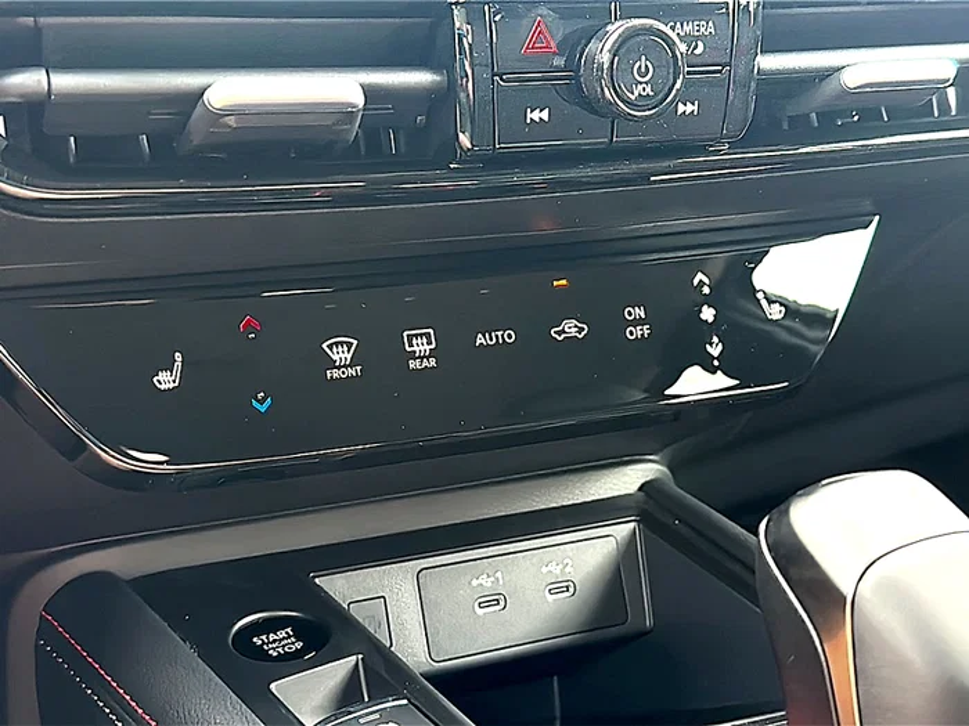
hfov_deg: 44.8
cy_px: 363
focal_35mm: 42
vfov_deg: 34.3
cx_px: 484
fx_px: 1176
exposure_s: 1/52
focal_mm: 6.86
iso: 250
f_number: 1.78
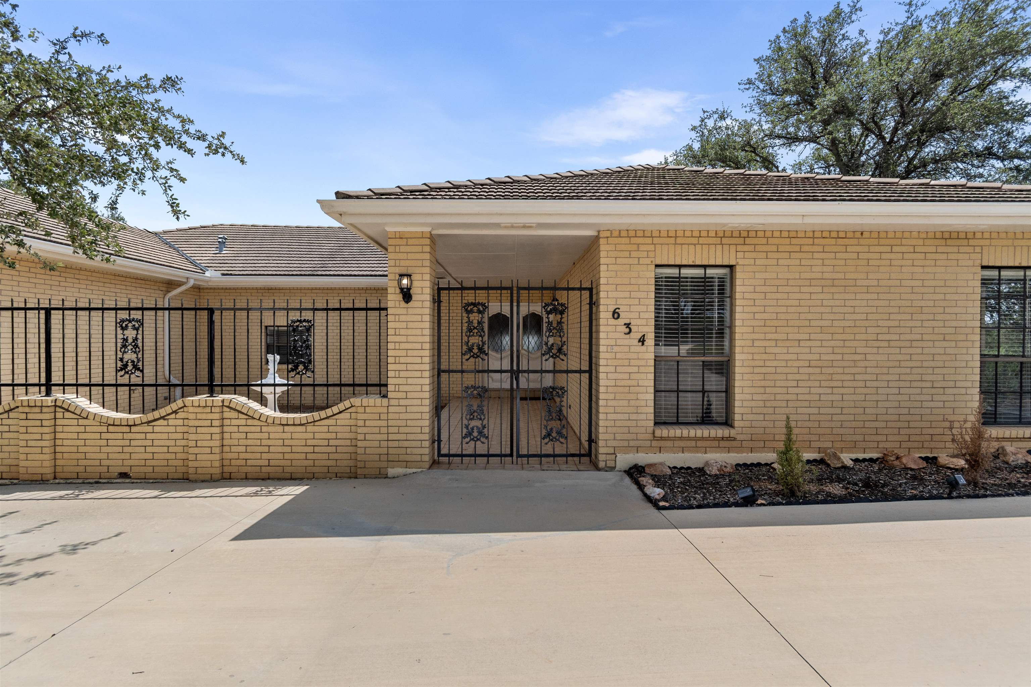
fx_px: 487
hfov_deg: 93.3
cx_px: 516
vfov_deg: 70.4
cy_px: 344
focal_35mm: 17
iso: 140
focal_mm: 11.5
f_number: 4.8
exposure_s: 1/2500
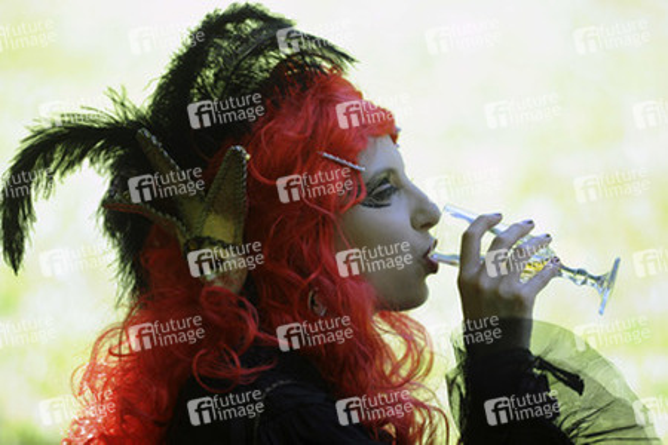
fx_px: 5566
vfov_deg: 4.6
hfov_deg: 6.9
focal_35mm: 300
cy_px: 222
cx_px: 334
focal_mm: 300
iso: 800
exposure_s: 1/640
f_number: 4.5
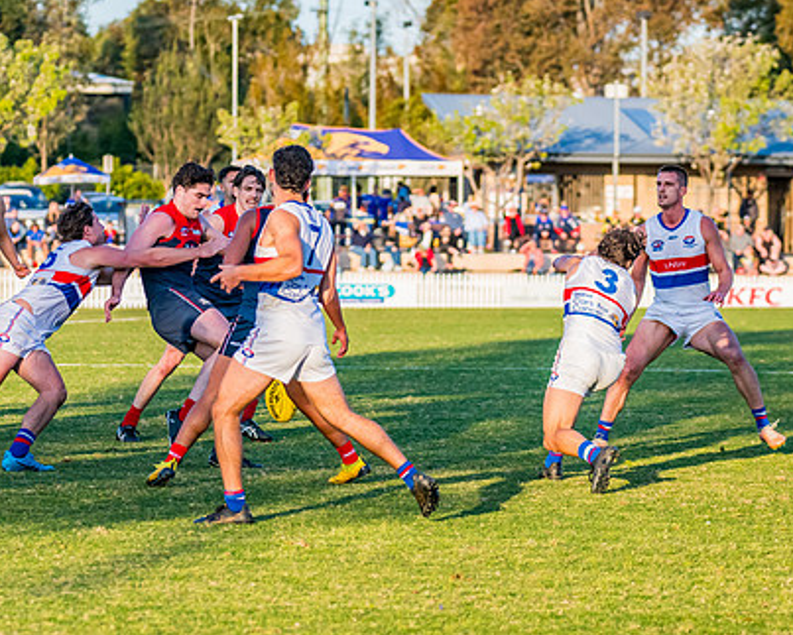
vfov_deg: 6.5
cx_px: 244
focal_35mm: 238
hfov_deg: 8.1
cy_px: 307
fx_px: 5590
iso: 800
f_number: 5.6
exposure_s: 1/1600
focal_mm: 170
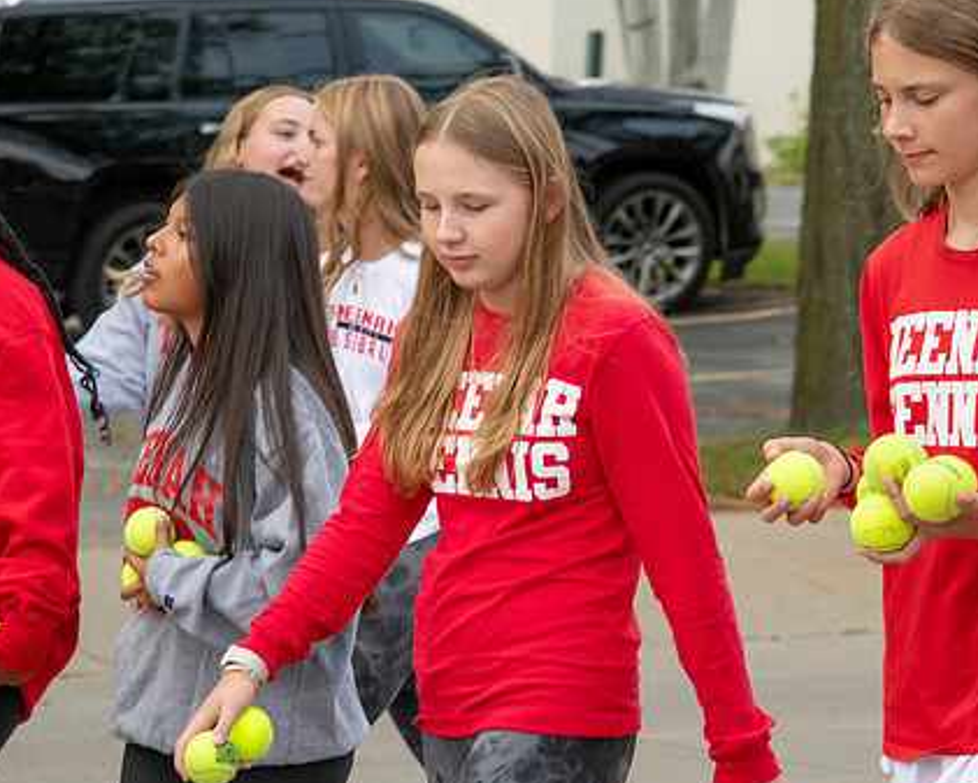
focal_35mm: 220
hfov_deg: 8.8
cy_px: 412
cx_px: 330
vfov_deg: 7.0
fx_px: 6369
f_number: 11
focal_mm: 170
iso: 3200
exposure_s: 1/250
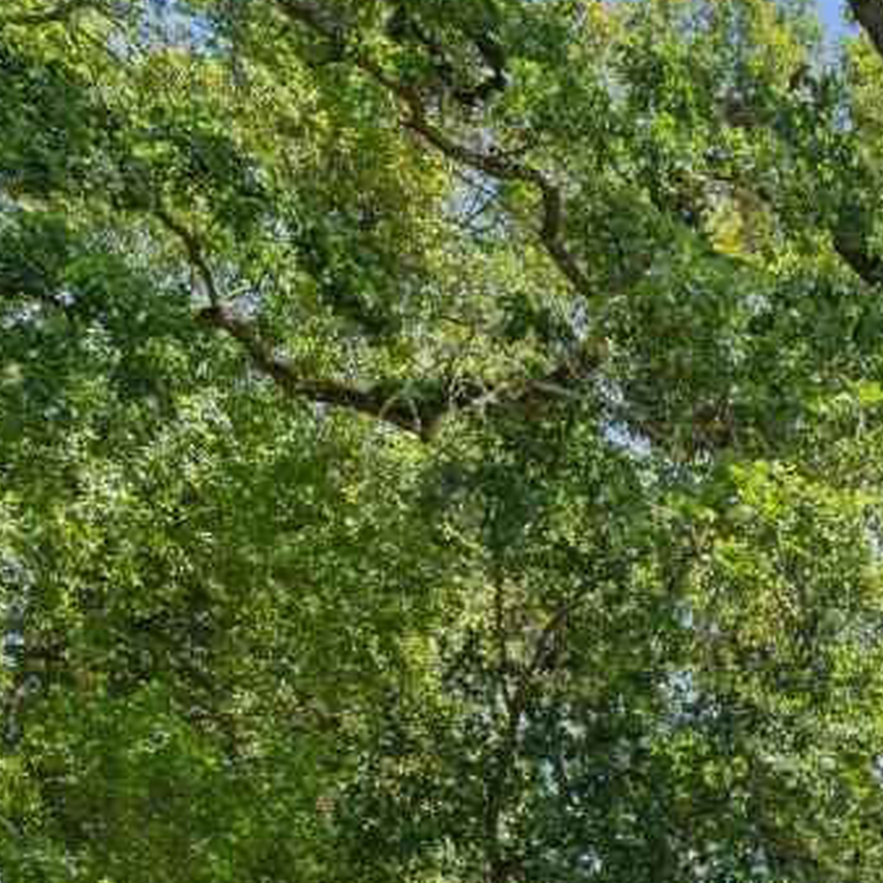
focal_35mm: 49
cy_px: 1183
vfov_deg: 27.9
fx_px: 1414
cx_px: 1230
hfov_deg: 27.2
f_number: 11
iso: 200
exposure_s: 1/90
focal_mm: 13
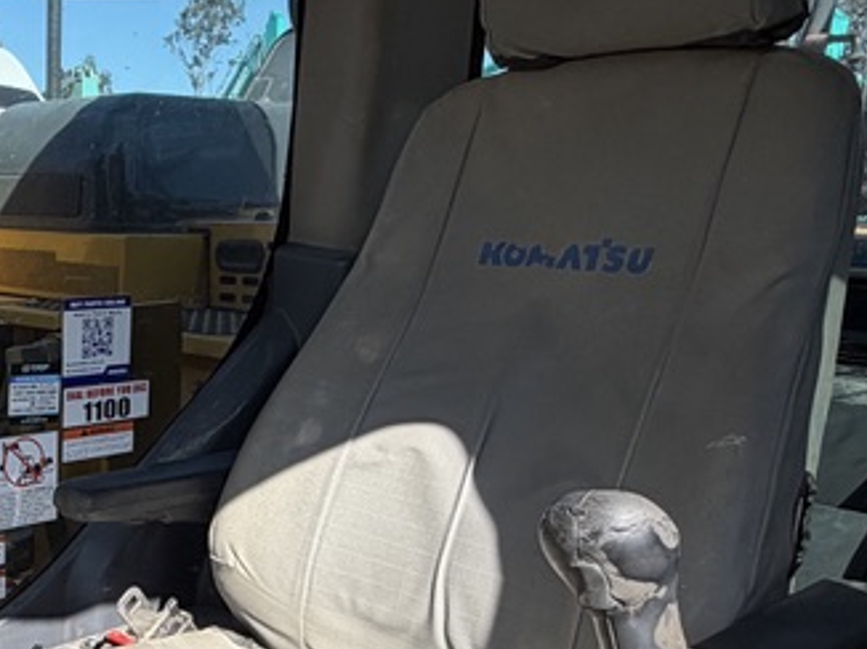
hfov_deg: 39.5
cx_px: 66
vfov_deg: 31.5
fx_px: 1101
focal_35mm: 44
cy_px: 564
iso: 40
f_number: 2.2
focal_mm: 2.22
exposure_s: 1/502
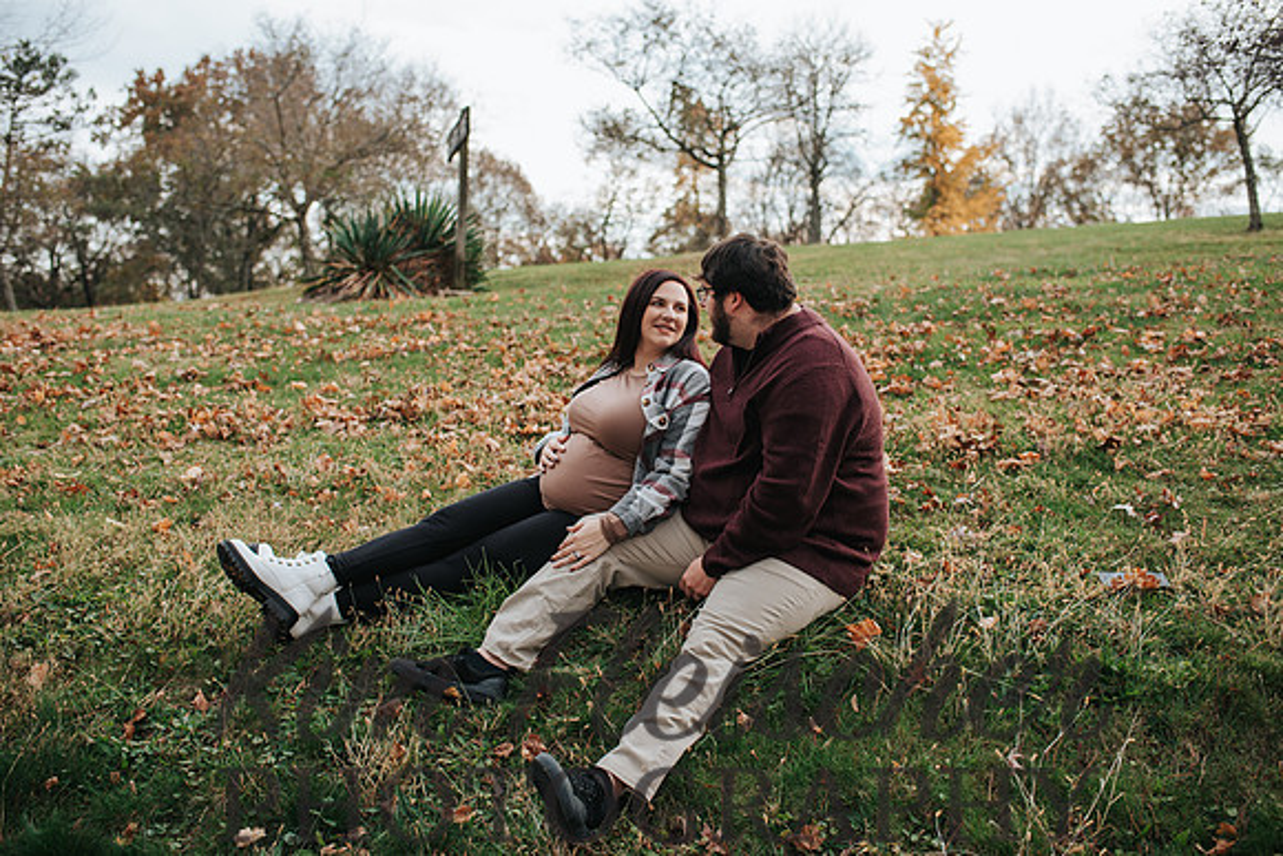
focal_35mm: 36
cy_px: 428
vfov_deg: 37.1
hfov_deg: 53.5
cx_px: 642
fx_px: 1274
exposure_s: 1/320
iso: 125
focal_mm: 35
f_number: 2.8
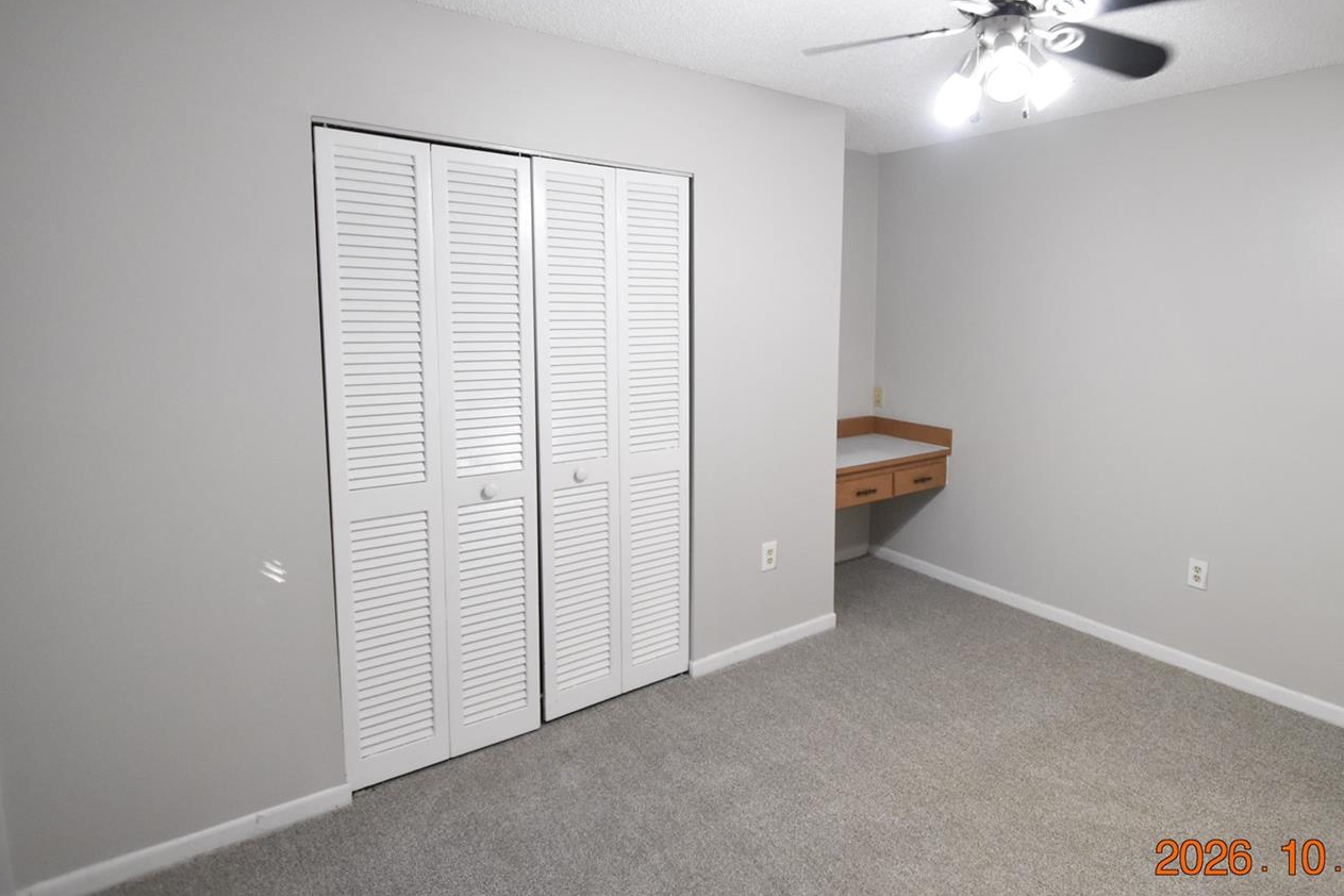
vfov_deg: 64.2
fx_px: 709
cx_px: 842
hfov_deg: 85.2
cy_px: 376
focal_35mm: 19
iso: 1800
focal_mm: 10
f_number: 3.5
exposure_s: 1/60
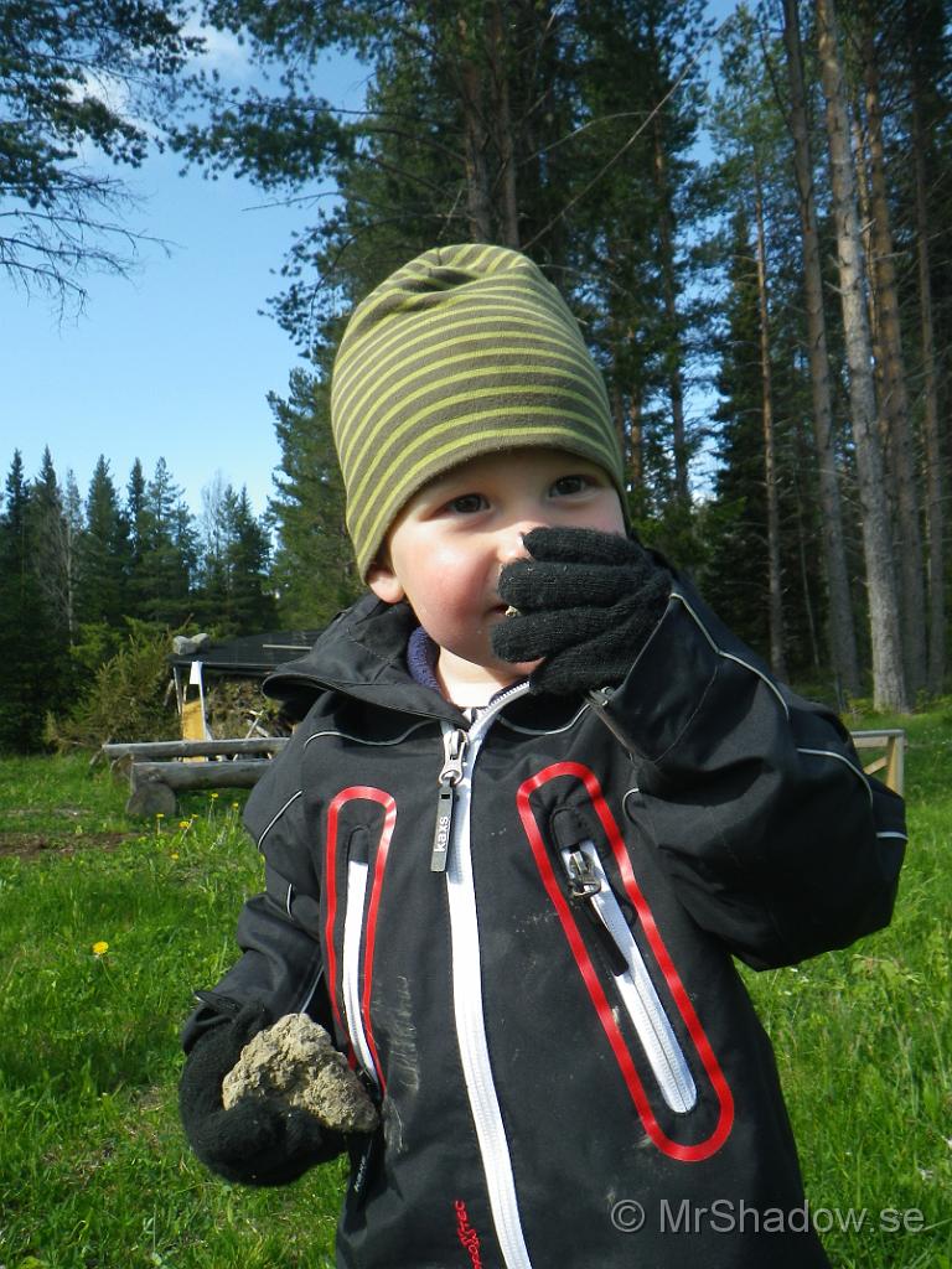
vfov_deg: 63.4
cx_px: 476
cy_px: 634
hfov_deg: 49.7
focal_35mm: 28
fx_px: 1027
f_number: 4.2
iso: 80
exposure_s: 1/250
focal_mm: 5
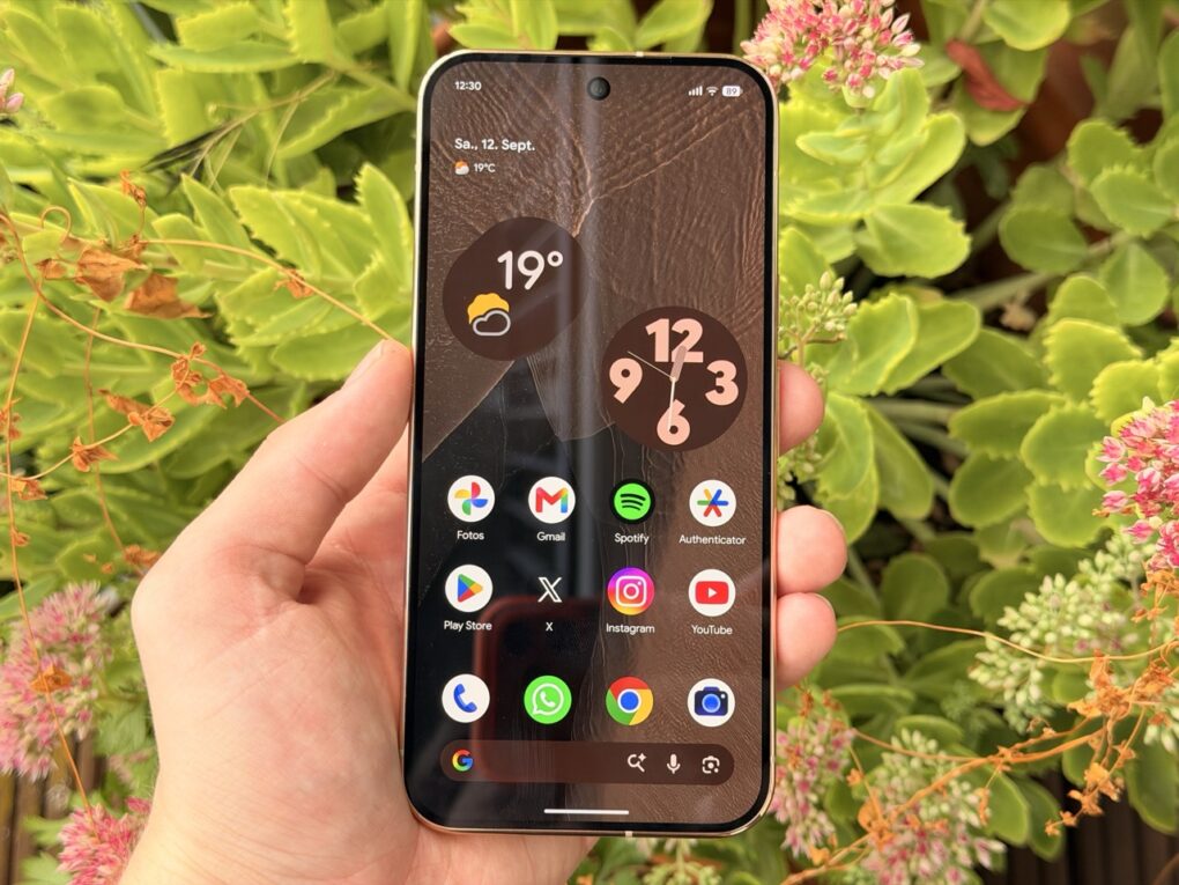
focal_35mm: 48
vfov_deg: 30.3
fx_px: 1635
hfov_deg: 39.7
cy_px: 442
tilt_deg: -73.7
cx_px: 590
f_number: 1.78
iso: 50
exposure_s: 1/156
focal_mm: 6.76
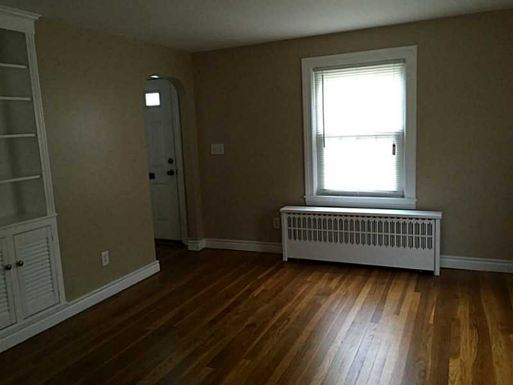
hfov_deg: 61.7
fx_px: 430
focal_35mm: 29
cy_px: 192
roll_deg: +2.5
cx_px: 256
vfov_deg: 48.2
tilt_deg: -8.3
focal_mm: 4.15
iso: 160
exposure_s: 1/30
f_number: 2.2
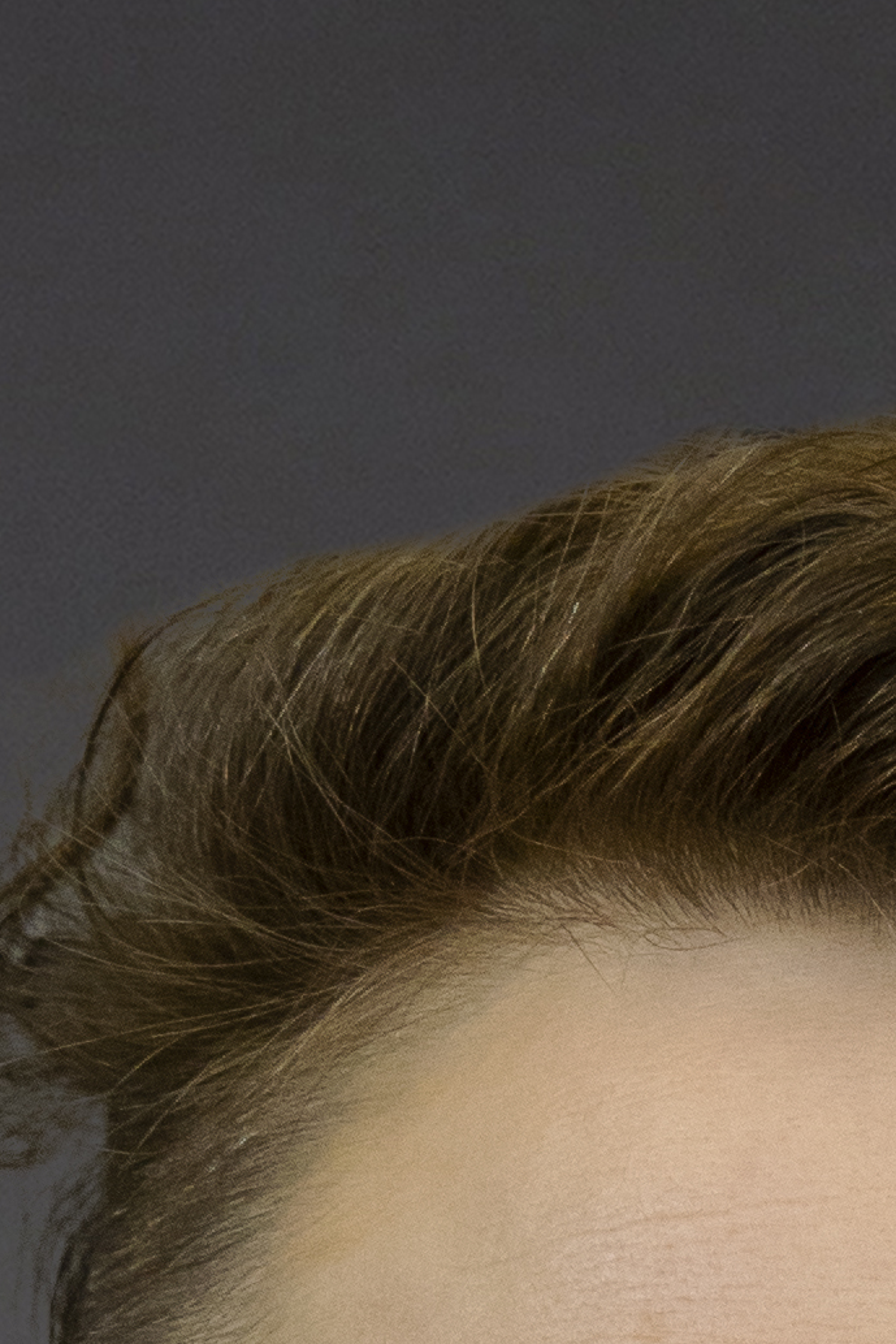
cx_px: 1120
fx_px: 15599
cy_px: 3124
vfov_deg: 4.8
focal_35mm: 418
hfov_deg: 3.3
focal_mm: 48
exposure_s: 1/160
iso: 640
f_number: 5
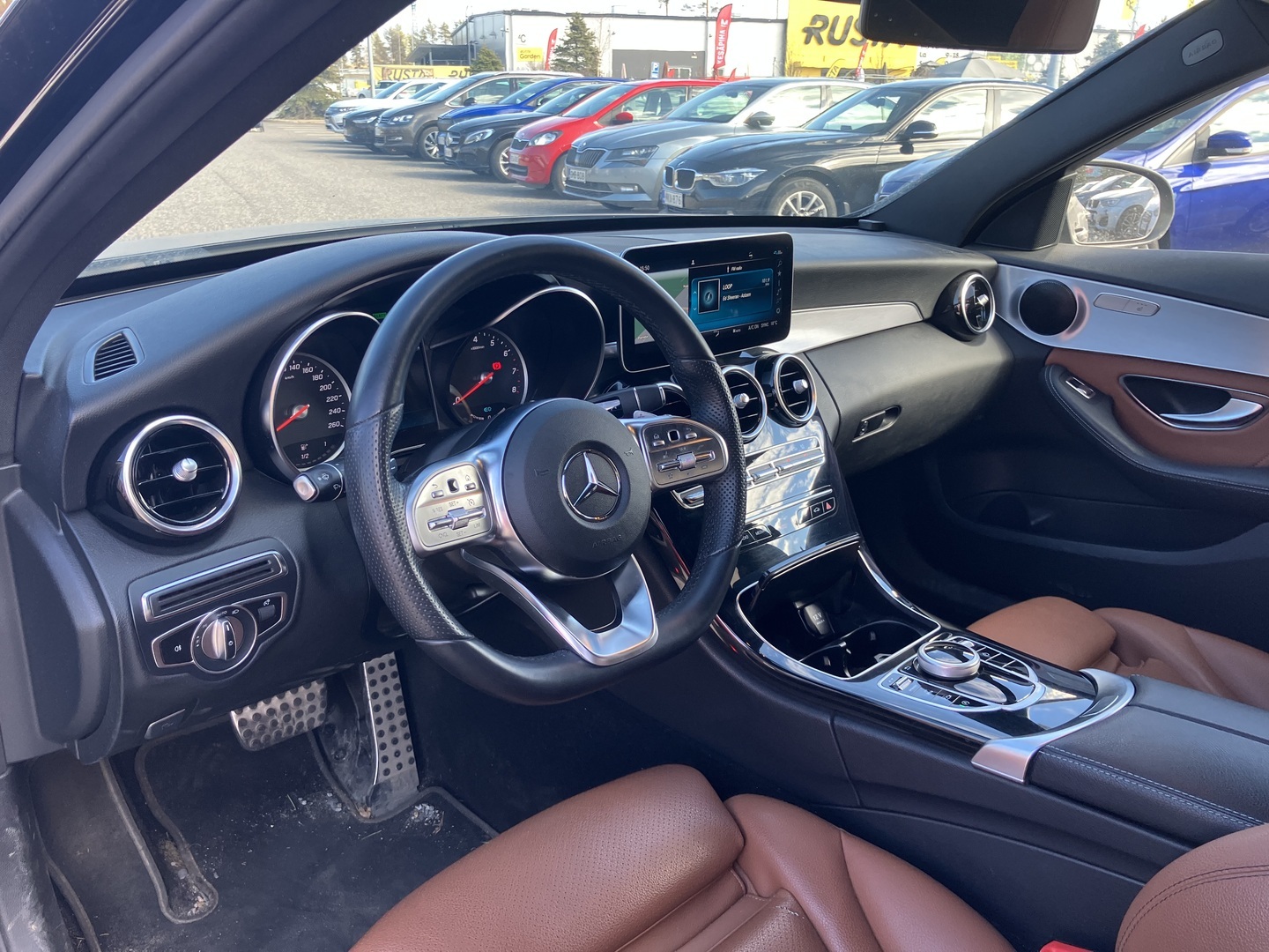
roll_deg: -0.8
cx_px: 634
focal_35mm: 28
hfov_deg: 63.4
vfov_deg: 49.7
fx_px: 1026
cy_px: 476
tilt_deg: -20.3
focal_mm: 3.99
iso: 50
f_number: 1.8
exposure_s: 1/121
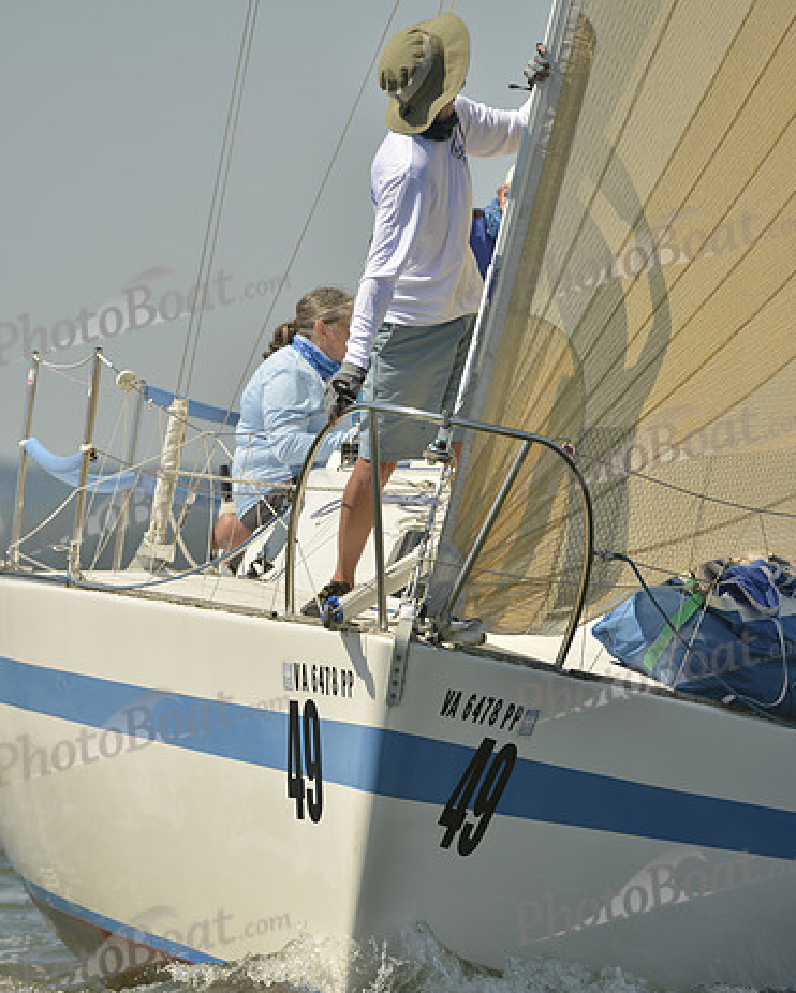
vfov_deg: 4.1
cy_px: 592
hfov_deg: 3.3
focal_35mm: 470
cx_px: 402
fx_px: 13827
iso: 200
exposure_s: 1/1000
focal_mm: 400
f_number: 7.1
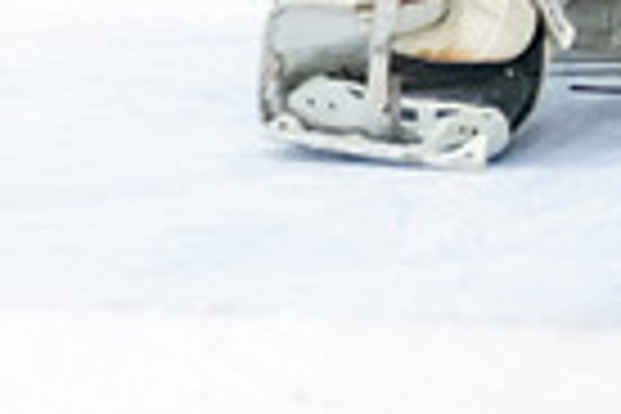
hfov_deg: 4.5
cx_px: -549
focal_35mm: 454
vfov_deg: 3.0
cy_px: -356
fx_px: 7831
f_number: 2.8
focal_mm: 86
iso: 3200
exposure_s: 1/800
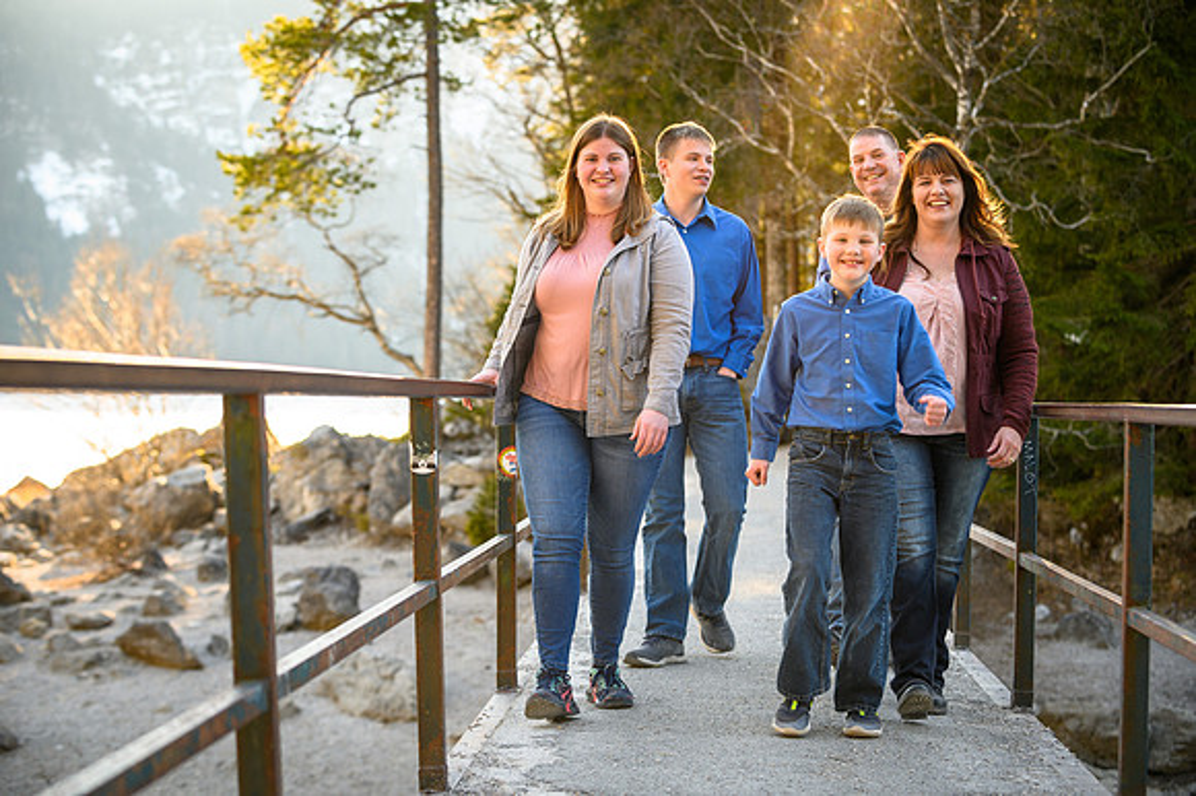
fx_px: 2324
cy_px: 398
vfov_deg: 19.4
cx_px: 598
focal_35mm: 70
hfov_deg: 28.9
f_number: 4
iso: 320
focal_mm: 70
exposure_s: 1/200
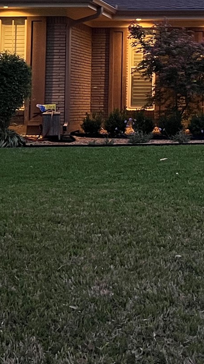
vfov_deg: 28.3
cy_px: 42
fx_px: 693
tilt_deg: +6.5
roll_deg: +0.5
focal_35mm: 72
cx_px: 250
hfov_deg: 16.0
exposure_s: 1/44
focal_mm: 5.7
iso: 500
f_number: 1.5
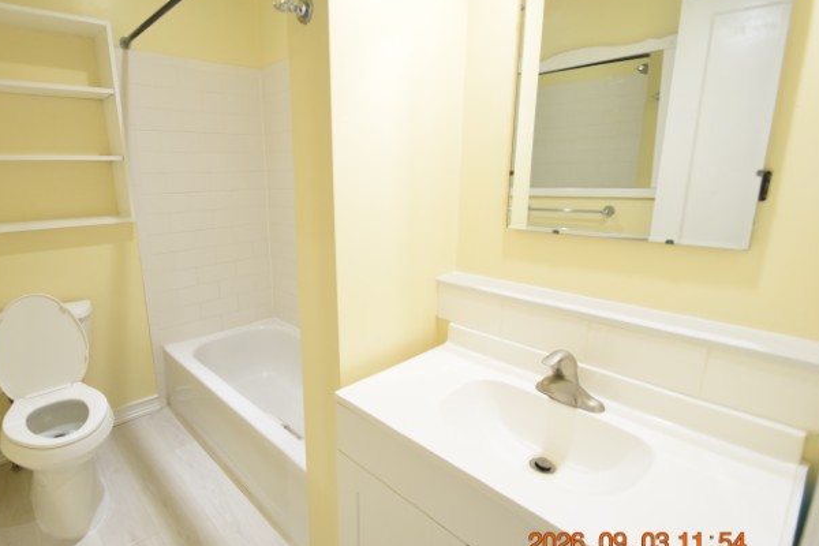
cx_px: 348
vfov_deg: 67.4
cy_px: 265
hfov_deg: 89.4
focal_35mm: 18
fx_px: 409
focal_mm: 10
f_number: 3.5
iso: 1100
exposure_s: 1/60
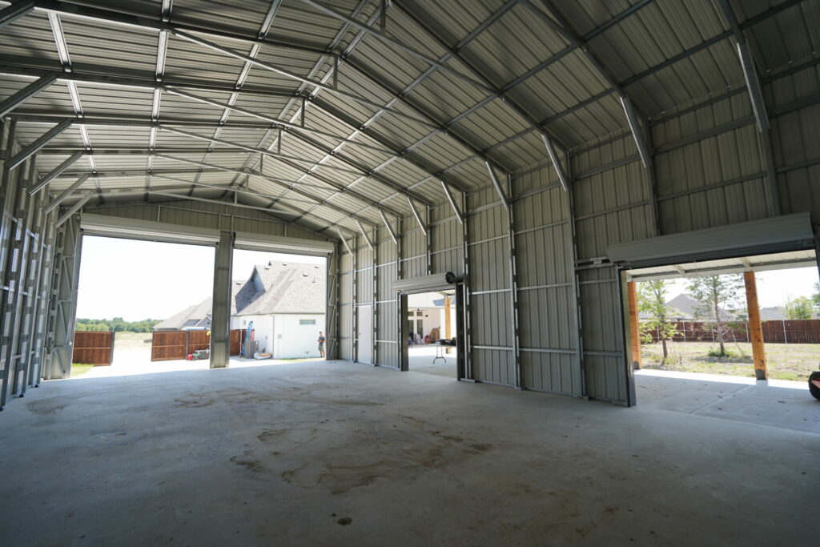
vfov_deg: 73.8
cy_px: 274
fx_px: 364
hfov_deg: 96.7
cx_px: 410
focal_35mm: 16
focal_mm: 16
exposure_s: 1/125
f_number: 4.5
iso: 100
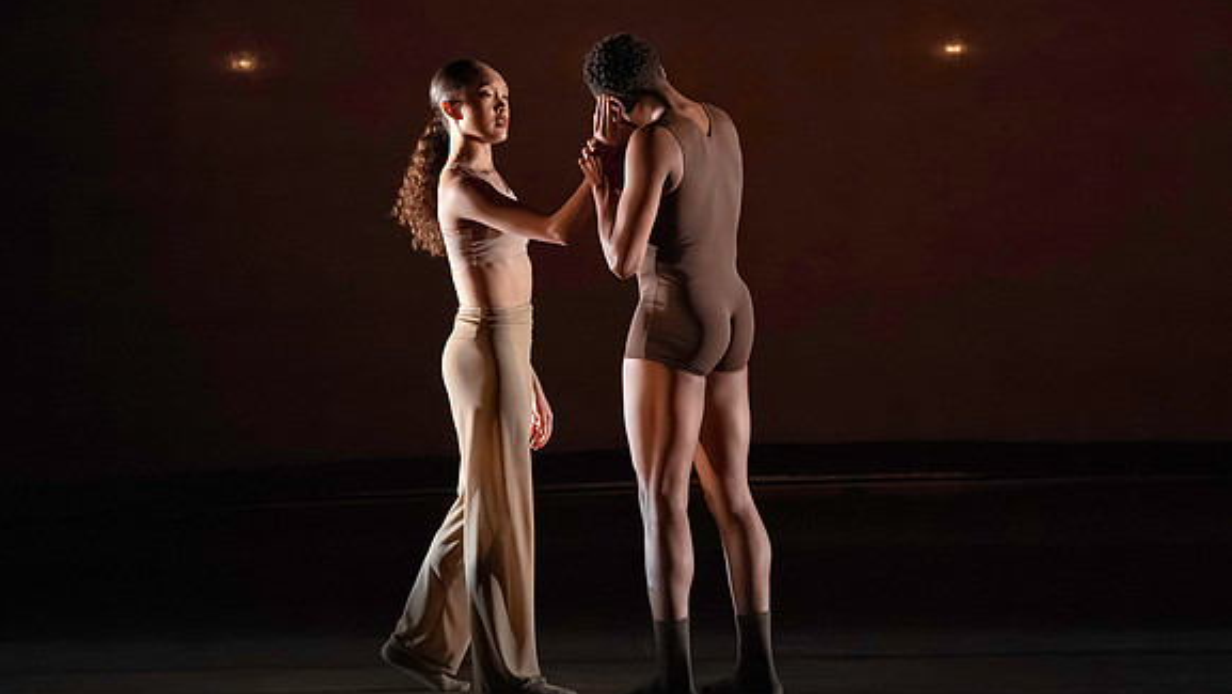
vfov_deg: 2.9
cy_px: 223
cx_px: 696
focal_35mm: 417
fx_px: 13627
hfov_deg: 5.2
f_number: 5.6
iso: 25600
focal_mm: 282
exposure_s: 1/400
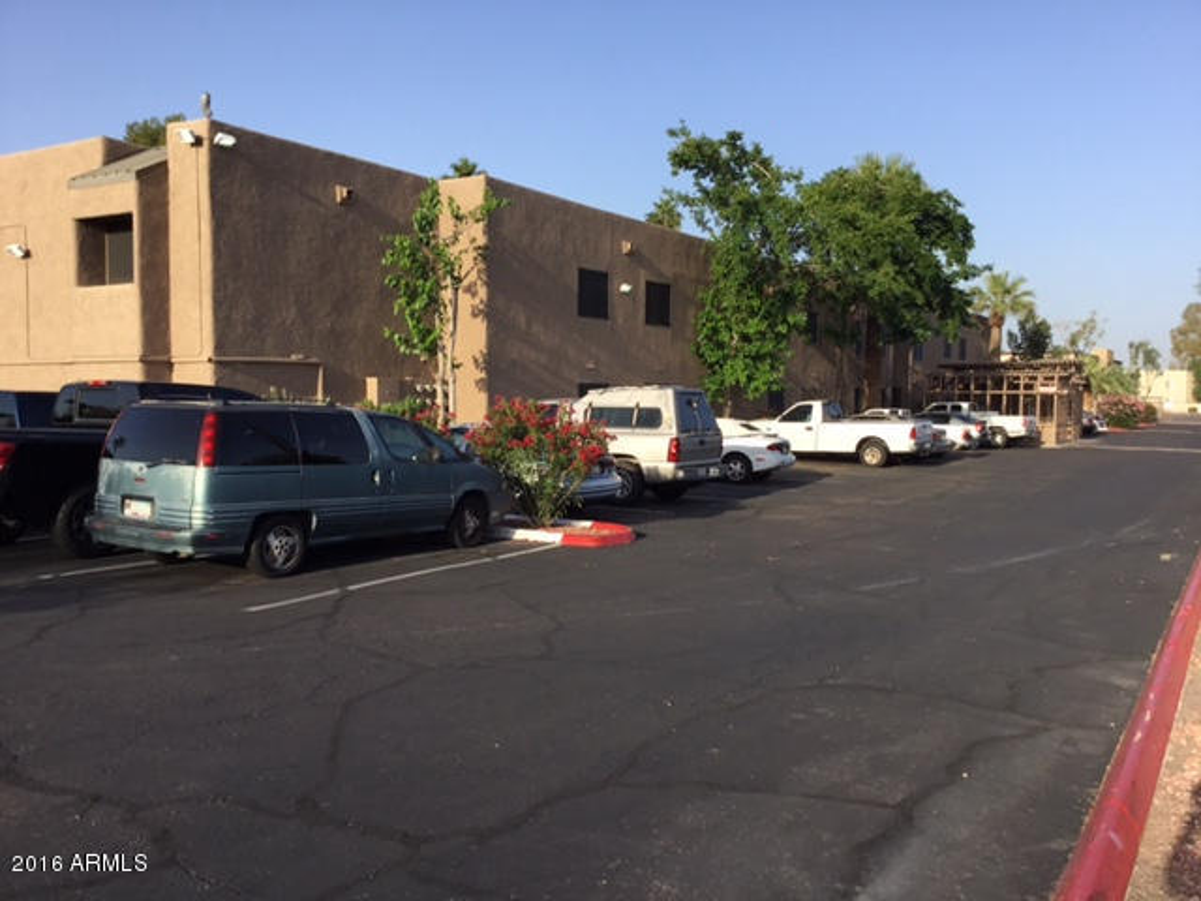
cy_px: 450
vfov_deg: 45.4
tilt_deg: -3.5
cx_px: 600
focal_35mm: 31
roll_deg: -1.0
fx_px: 1076
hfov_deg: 58.4
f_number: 2.4
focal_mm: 3.3
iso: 25
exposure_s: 1/916
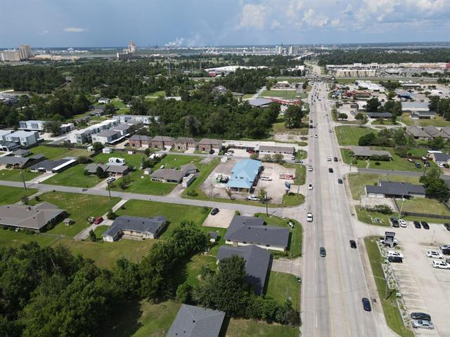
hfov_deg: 71.6
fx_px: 312
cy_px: 168
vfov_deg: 56.8
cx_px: 225
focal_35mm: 24
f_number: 2.8
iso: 110
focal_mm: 4.5
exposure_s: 1/1000
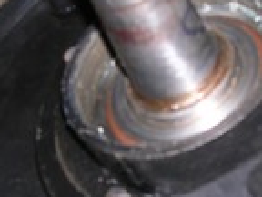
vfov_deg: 13.5
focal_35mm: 109
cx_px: 215
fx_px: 825
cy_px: 166
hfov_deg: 17.9
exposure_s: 1/60.1
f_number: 2.8
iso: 50
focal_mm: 5.8
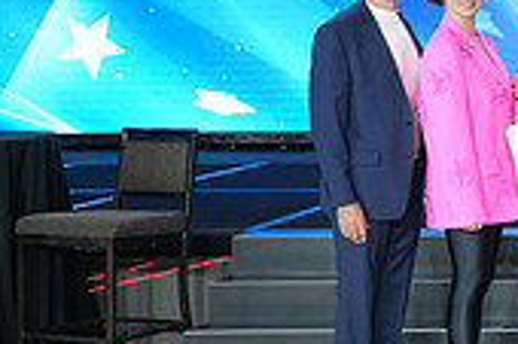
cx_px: 878
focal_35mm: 124
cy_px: 35
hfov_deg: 14.8
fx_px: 1783
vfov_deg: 11.0
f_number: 7.1
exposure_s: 1/200
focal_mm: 36.3
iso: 2000
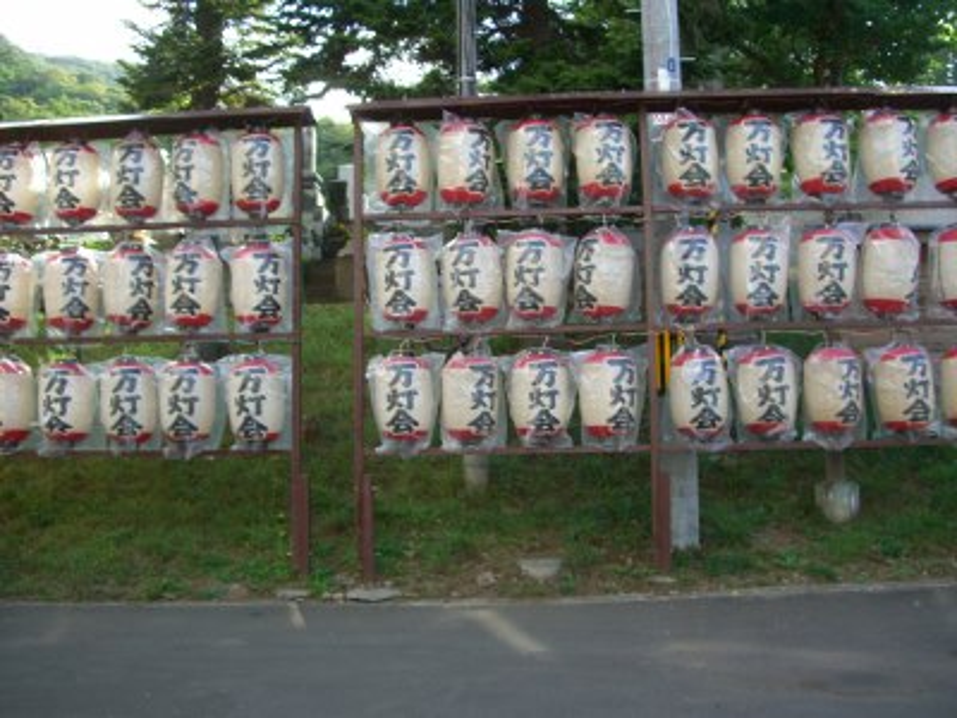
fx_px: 1051
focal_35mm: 38
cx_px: 478
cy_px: 359
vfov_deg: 37.7
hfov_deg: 49.0
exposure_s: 1/160
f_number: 2.8
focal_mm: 7.9
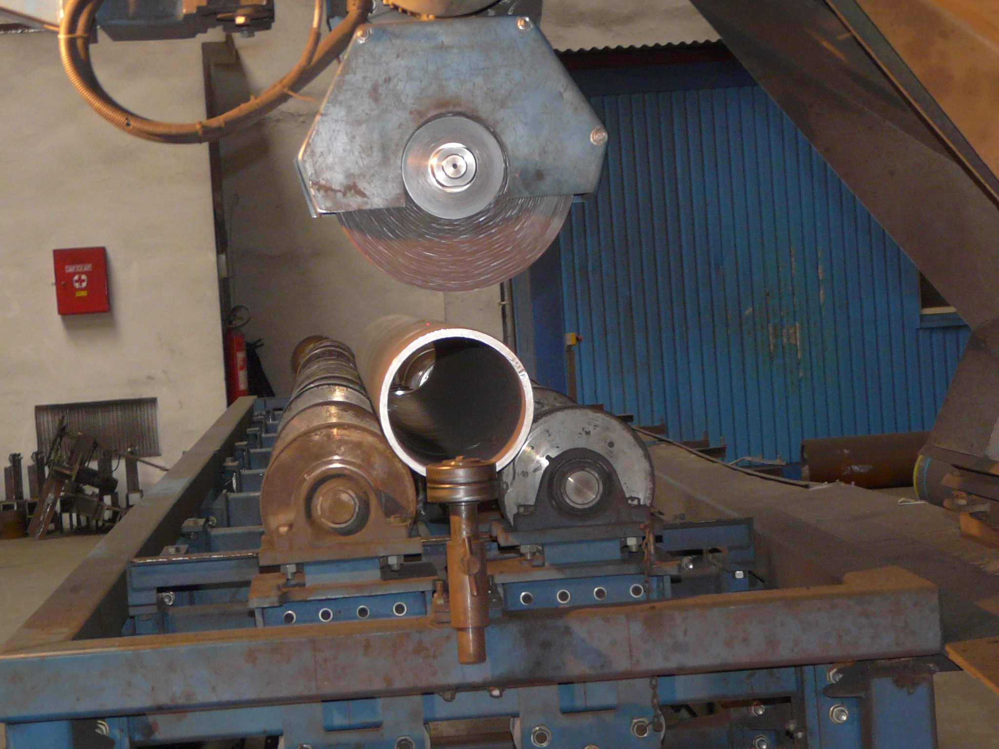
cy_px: 374
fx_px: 3175
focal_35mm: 110
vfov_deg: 13.5
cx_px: 500
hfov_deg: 17.9
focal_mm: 11.4
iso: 160
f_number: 3.2
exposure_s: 1/8
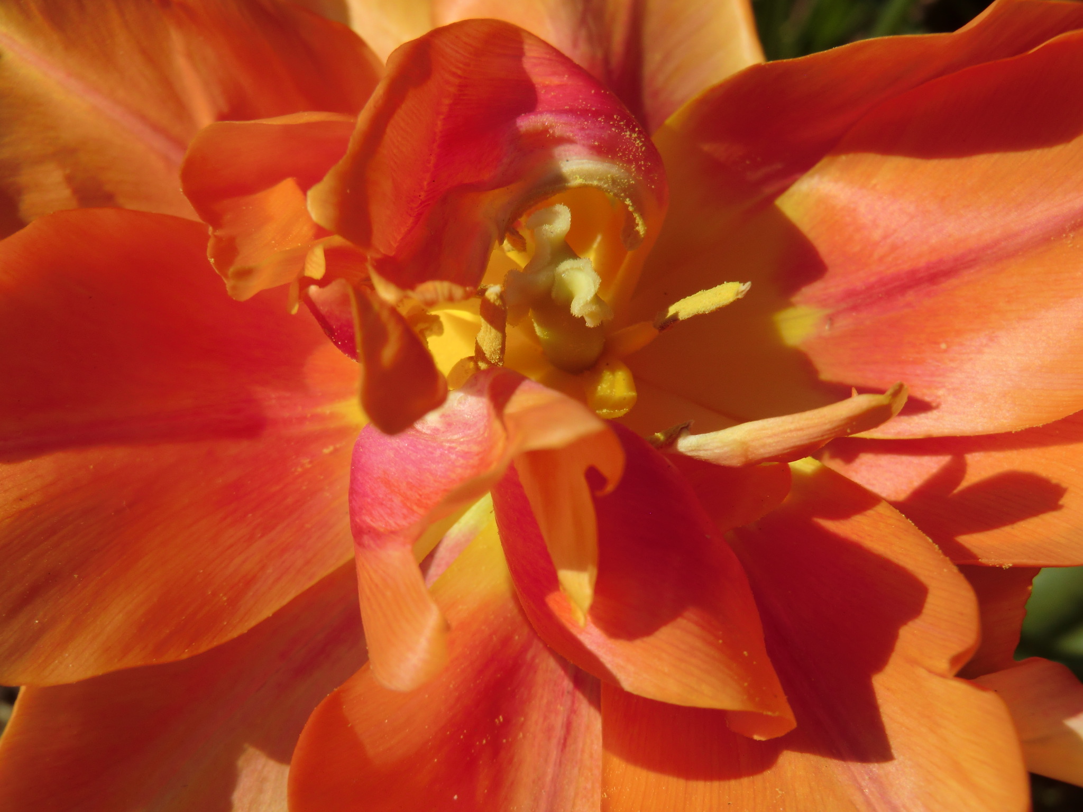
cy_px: 406
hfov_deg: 46.8
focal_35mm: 40
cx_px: 542
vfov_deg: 36.0
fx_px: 1251
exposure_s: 1/200
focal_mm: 7.1
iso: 64
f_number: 8.8
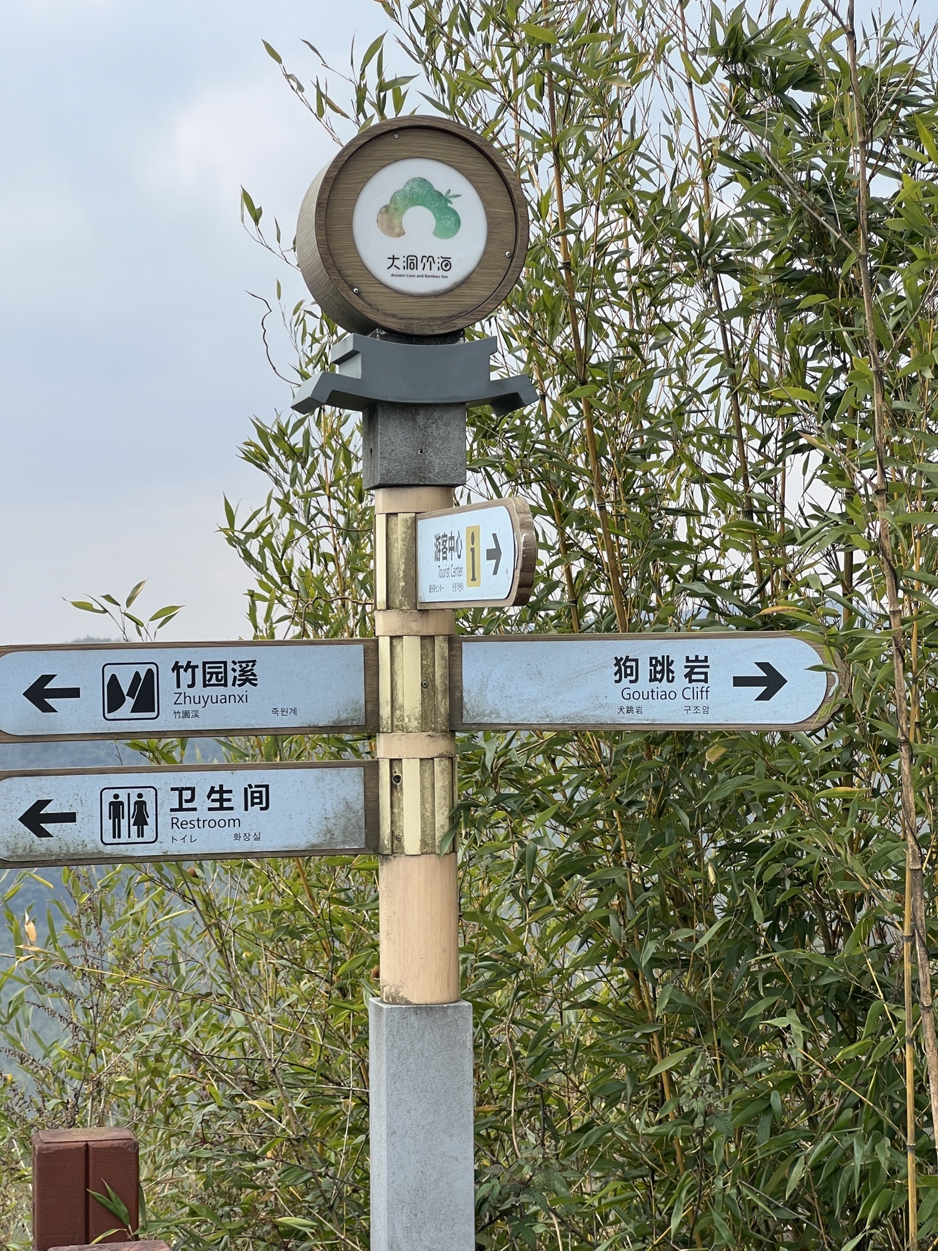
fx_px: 2782
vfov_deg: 25.3
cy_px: 626
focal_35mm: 77
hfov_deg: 19.1
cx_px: 469
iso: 32
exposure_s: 1/315
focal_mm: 9
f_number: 2.8
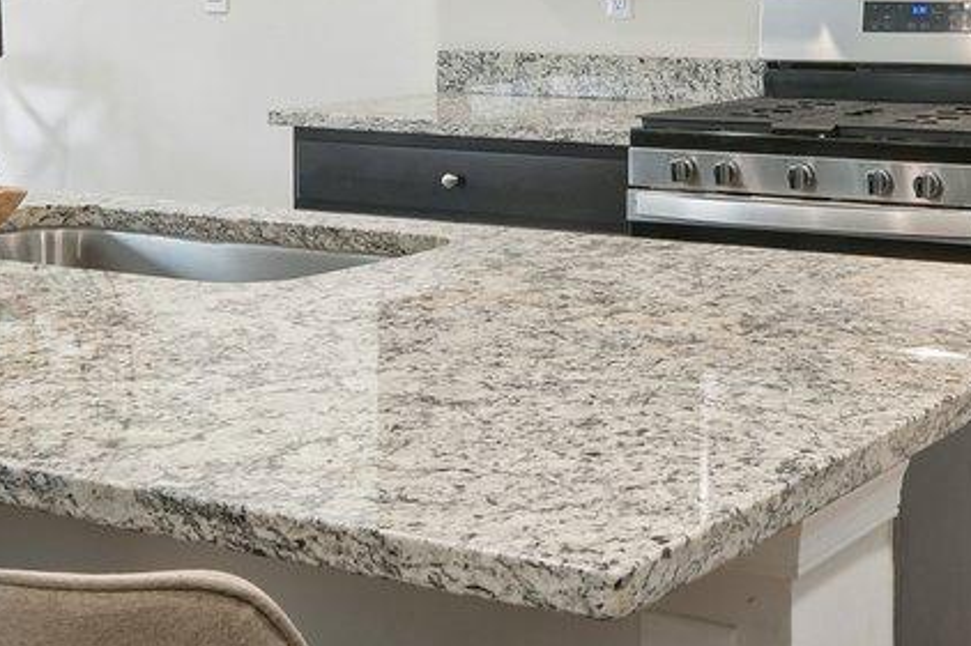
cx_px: 690
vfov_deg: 19.3
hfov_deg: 29.3
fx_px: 1833
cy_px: -26
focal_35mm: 68
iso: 100
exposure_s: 1/2.5
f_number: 8
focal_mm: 14
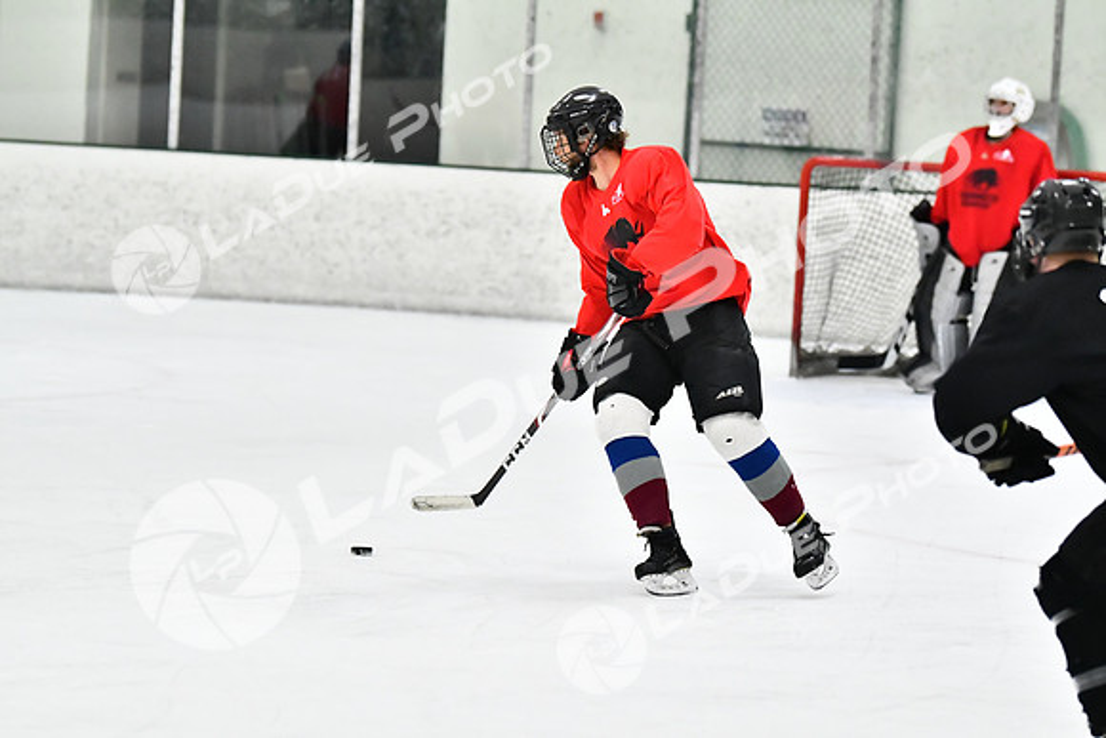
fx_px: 5761
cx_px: 553
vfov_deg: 7.3
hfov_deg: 11.0
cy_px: 369
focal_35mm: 188
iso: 6400
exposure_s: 1/1600
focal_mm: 125
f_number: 2.8
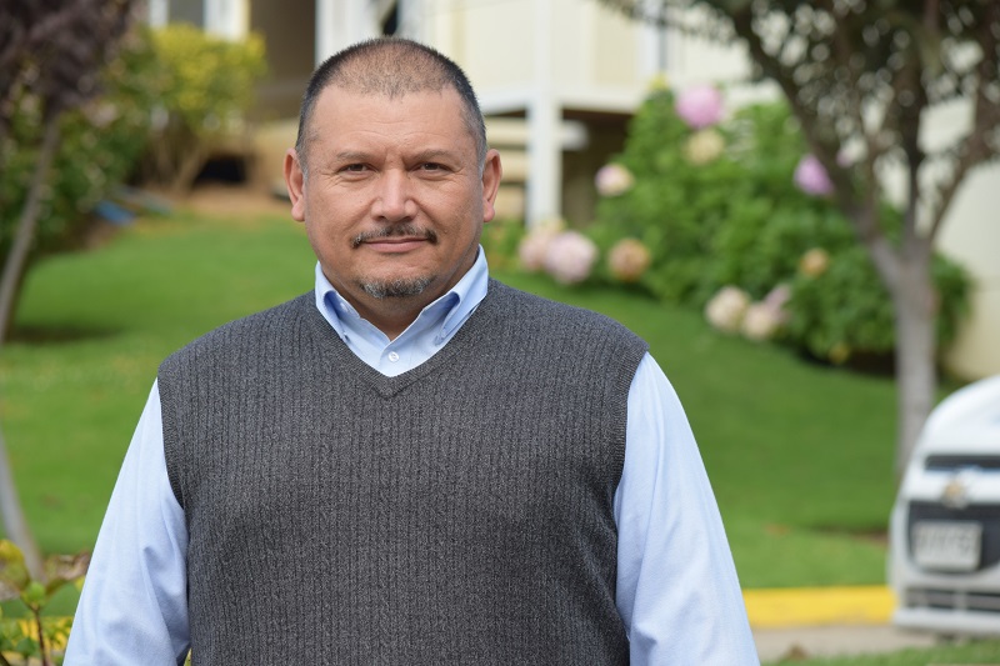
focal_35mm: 174
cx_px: 500
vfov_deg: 7.9
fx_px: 4832
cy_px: 333
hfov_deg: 11.8
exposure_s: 1/250
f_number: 6.3
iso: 200
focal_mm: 116
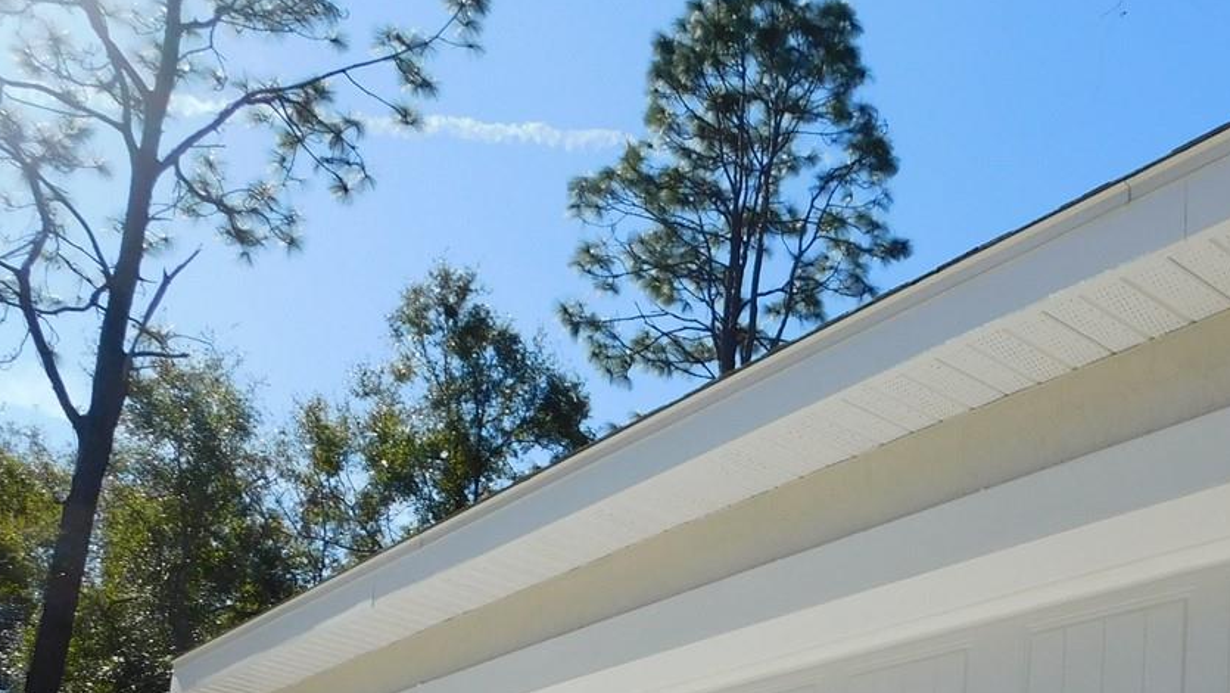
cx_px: 943
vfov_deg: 23.1
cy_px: 805
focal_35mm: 48
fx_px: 1566
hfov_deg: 41.4
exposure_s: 1/400
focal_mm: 4
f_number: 6
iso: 125
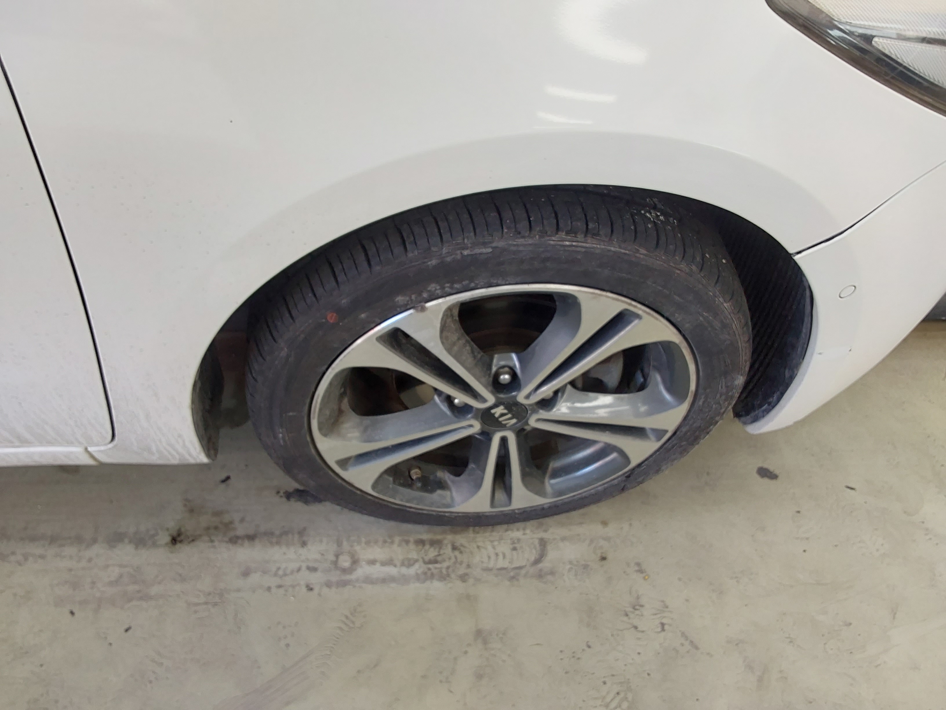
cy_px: 355
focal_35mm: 28
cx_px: 473
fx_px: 765
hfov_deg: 63.4
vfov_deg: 49.7
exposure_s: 1/60
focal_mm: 2.91
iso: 64
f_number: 1.9
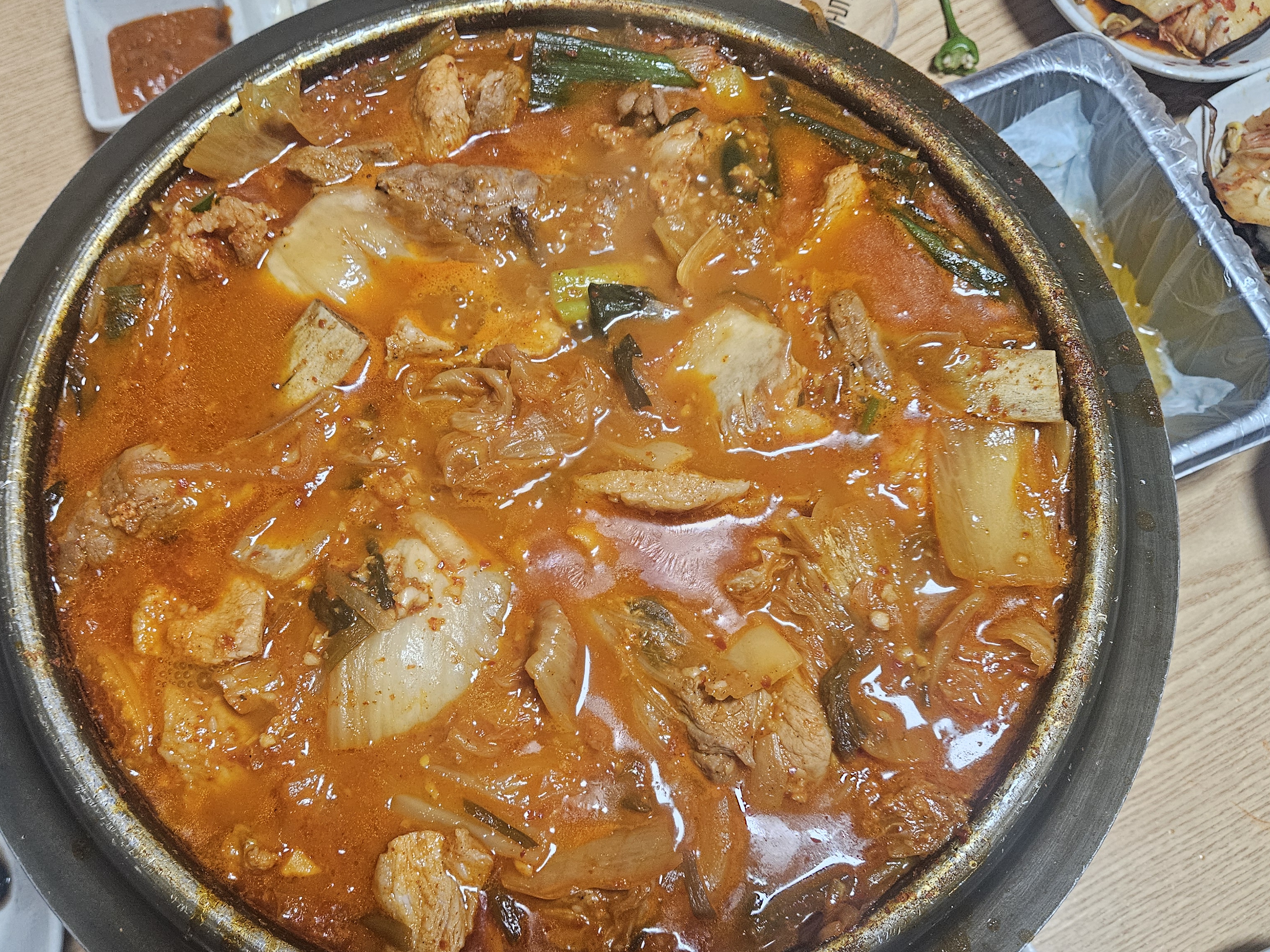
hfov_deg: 59.9
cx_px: 600
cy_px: 546
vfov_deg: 46.7
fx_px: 1101
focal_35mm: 30
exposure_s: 1/120
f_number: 1.8
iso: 500
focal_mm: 5.4
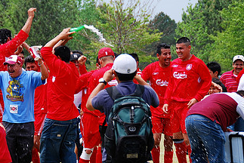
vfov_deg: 6.2
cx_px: 82
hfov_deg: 9.3
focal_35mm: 221
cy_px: 87
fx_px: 1499
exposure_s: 1/250
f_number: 5.3
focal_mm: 82
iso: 100
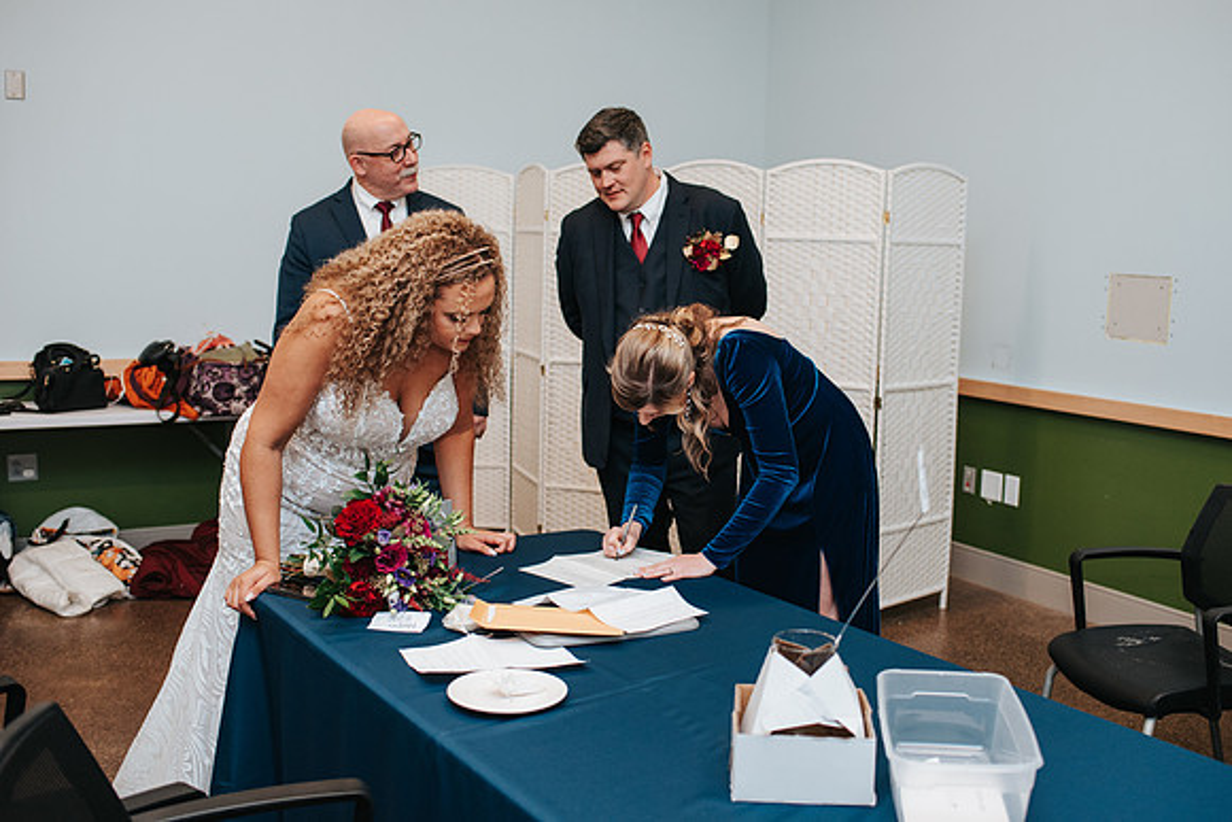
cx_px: 659
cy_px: 383
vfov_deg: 35.6
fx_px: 1281
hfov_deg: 51.3
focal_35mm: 37
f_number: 2.8
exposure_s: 1/200
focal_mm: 35
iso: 800
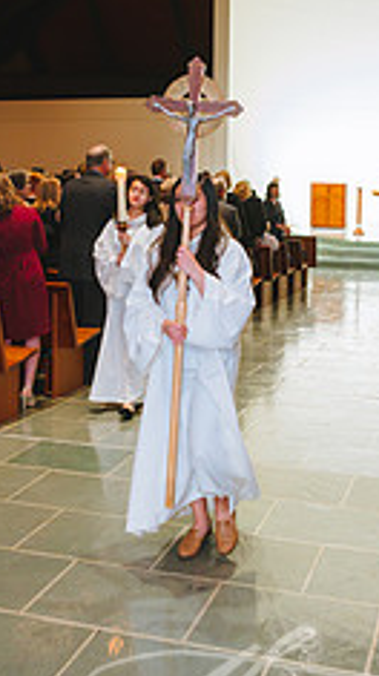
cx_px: 231
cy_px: 181
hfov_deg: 24.8
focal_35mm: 48
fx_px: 858
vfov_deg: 41.8
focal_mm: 24
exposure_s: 1/125
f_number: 2.8
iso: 2500
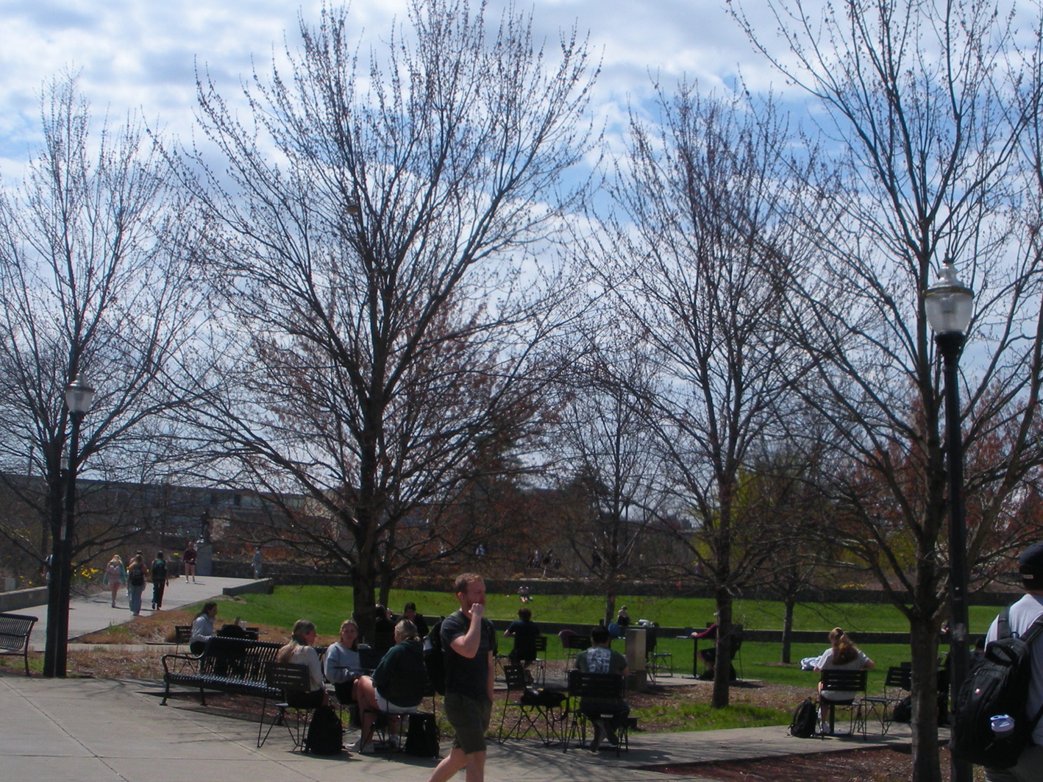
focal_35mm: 52
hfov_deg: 36.6
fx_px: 1567
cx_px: 649
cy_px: 372
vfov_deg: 28.0
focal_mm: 6.3
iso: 64
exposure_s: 1/507
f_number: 5.6
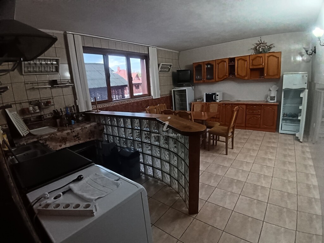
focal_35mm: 17
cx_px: 162
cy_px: 122
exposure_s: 1/25
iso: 885
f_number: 2.2
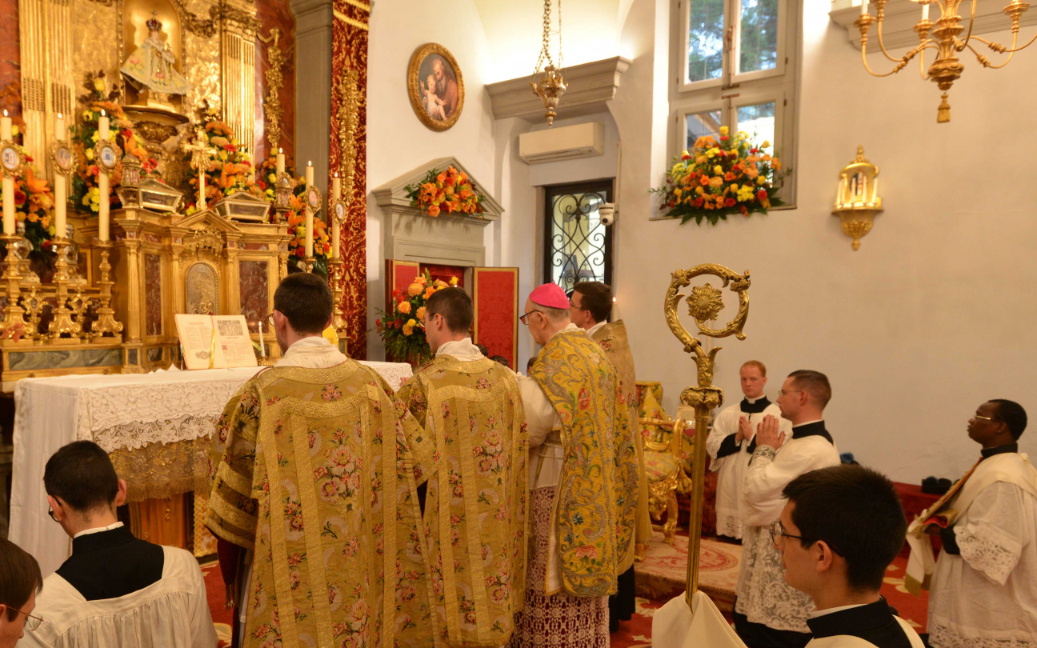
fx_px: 791
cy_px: 370
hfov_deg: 66.1
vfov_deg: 44.4
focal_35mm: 28
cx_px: 437
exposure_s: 1/100
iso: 1600
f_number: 5
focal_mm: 22
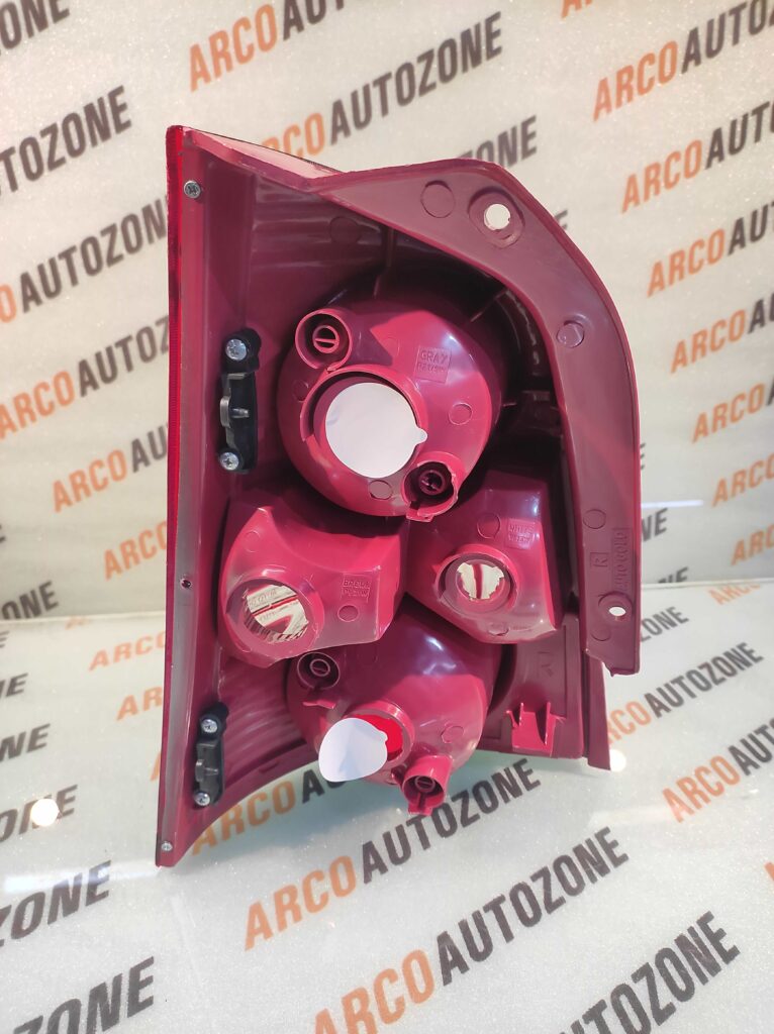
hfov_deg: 74.6
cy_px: 517
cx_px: 387
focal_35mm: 17
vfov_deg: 91.1
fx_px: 508
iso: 297
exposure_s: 1/33
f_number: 1.79
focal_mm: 4.74
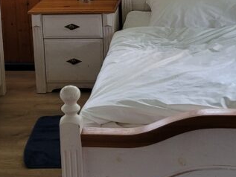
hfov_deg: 23.3
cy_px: -3
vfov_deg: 17.2
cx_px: 100
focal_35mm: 84
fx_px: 573
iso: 160
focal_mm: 5.4
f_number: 1.8
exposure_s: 1/50
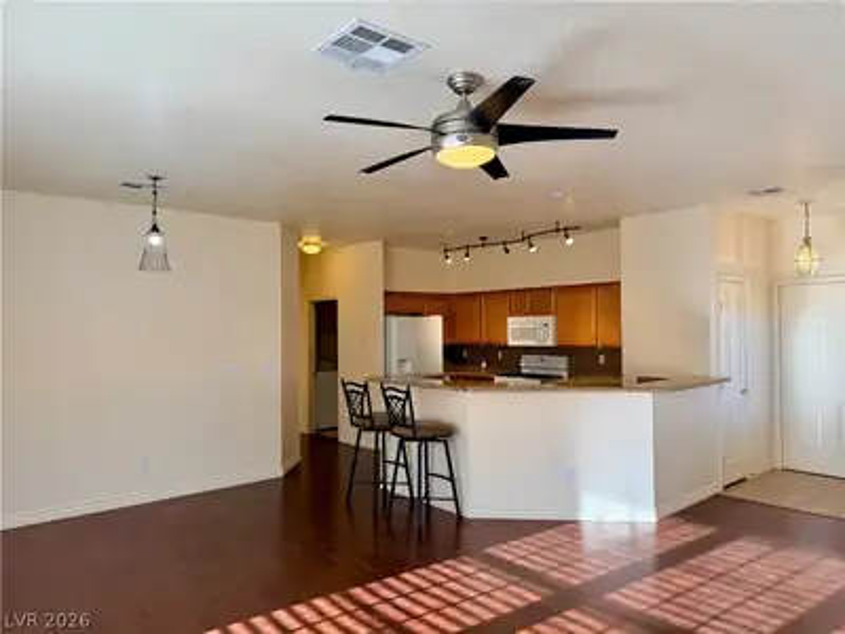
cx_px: 422
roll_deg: +0.4
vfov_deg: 56.8
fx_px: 586
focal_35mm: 24
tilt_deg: +1.0
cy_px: 317
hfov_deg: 71.6
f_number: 1.78
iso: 80
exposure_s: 1/174
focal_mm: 6.76
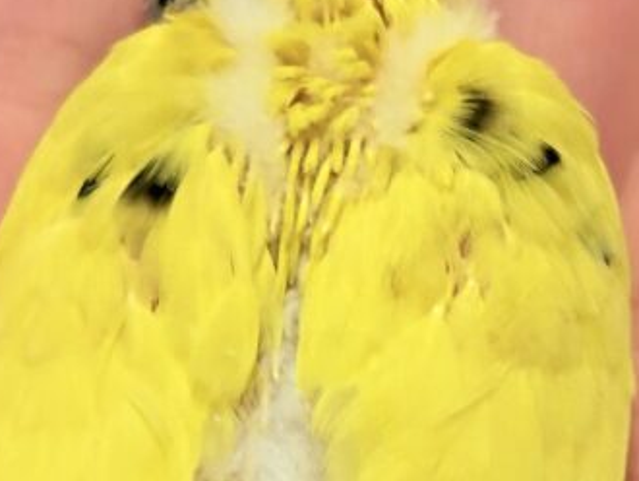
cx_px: 329
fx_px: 3491
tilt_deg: -17.9
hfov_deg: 10.5
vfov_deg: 7.8
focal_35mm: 189
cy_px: 518
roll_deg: -2.0
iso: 40
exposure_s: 1/50
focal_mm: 5.96
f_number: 1.6
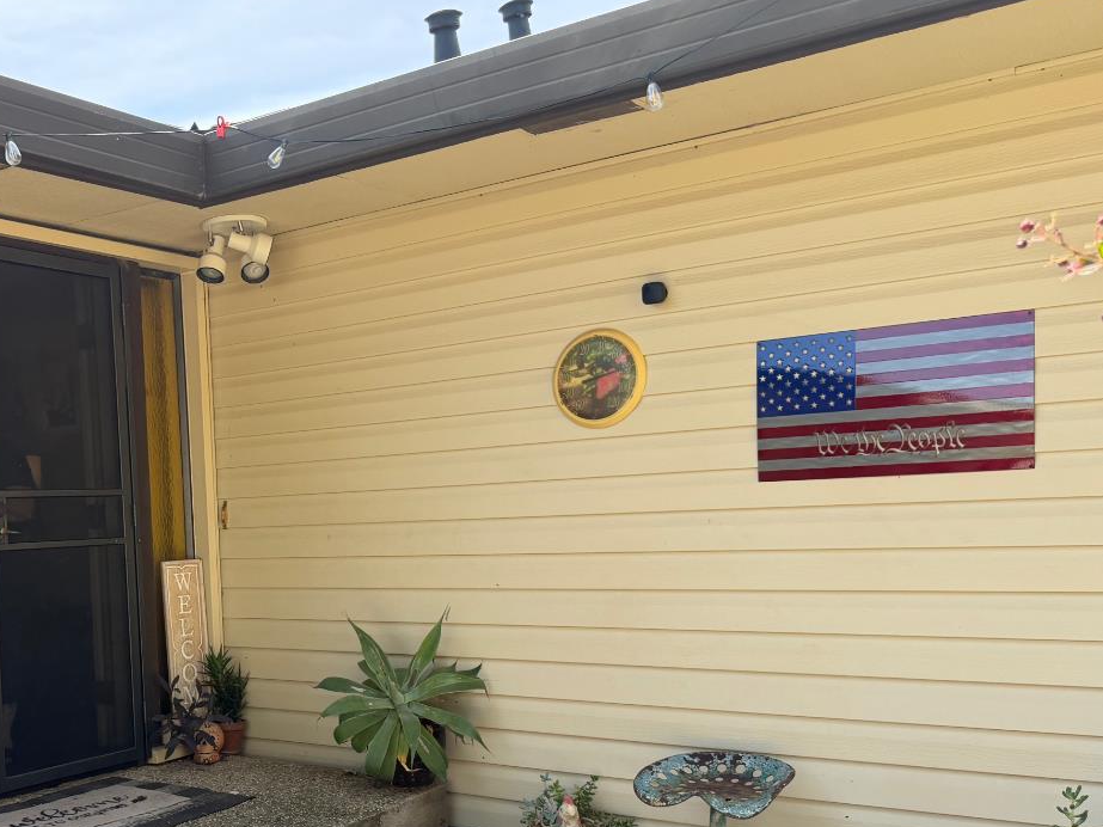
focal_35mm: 39
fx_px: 1243
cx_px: 249
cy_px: 586
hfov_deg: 45.8
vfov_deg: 36.2
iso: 100
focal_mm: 6.76
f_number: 1.78
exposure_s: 1/992
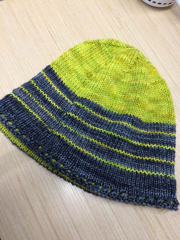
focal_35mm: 29
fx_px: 201
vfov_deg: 61.7
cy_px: 120
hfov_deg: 48.2
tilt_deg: -72.7
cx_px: 90
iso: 64
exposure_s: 1/30
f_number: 2.2
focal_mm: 4.15
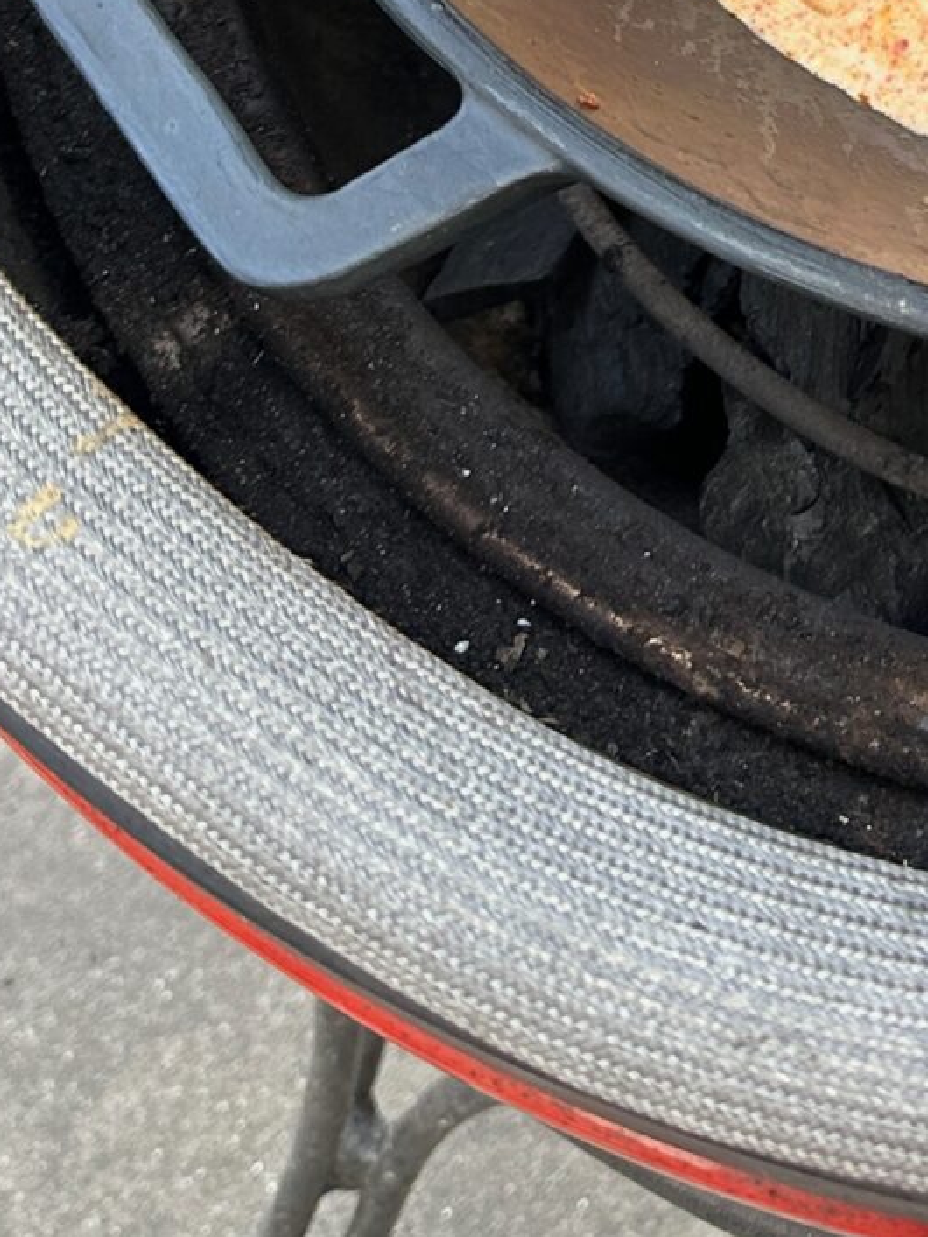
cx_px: 1324
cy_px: -640
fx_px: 3108
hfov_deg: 15.8
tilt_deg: -52.7
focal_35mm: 87
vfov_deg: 19.5
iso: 80
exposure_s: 1/301
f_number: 1.78
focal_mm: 6.86
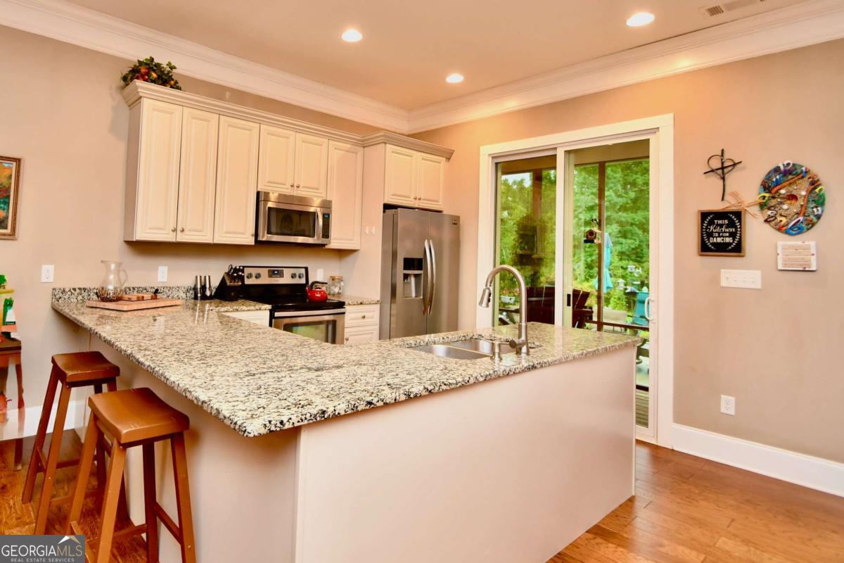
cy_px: 282
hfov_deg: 100.4
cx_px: 422
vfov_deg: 77.3
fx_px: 352
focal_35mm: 15
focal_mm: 10
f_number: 4
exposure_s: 1/60
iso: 800
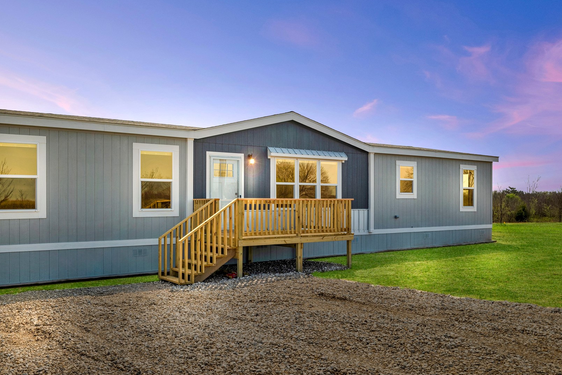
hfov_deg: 60.3
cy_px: 200
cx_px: 273
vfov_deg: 42.3
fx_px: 484
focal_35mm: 31
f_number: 9
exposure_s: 1/160
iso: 500
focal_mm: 23
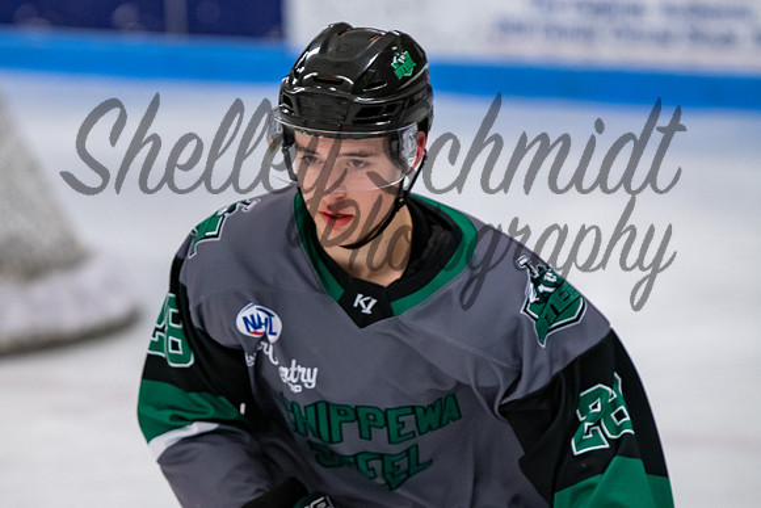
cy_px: 237
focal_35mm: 372
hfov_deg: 5.5
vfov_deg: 3.7
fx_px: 7857
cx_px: 290
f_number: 3.5
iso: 2500
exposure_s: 1/800
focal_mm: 200
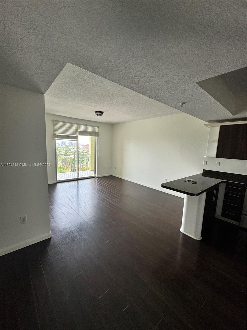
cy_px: 165
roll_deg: -2.3
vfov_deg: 102.1
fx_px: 133
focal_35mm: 14
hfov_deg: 85.7
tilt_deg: -8.5
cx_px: 124
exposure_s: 1/99
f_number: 2.2
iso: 100
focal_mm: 2.22
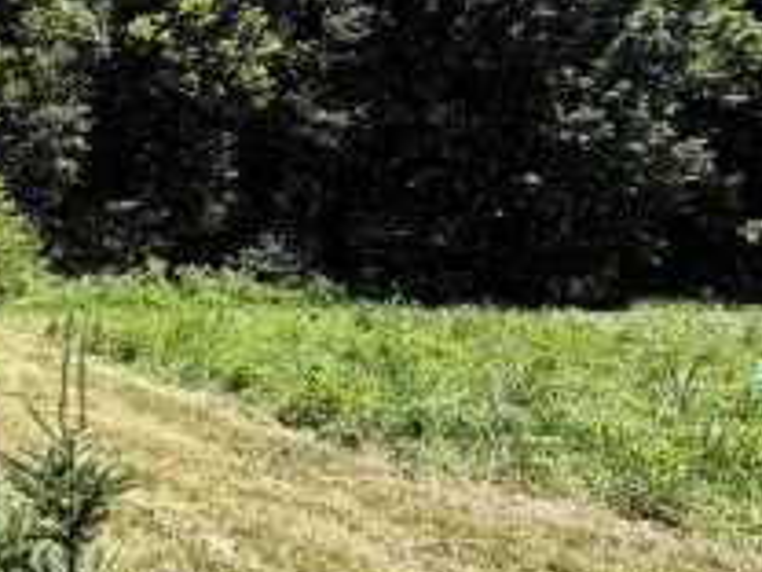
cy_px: 282
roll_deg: -0.2
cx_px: -181
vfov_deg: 32.2
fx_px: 991
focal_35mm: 45
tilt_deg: -0.4
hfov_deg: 33.2
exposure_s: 1/770
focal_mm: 2.22
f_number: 2.2
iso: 40
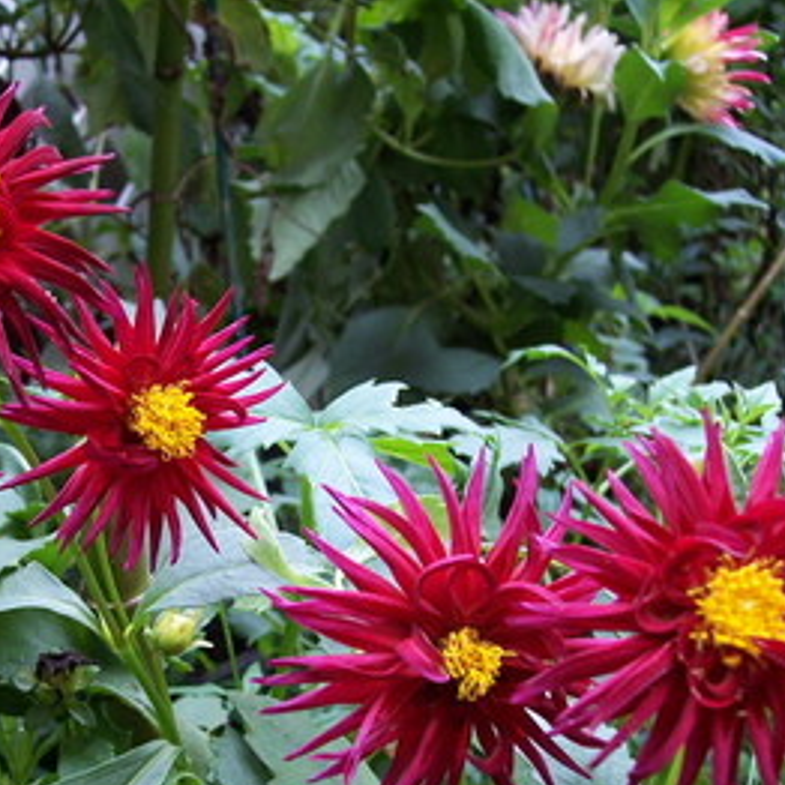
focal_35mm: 58
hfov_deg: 29.4
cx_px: 267
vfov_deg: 29.5
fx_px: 1488
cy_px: 482
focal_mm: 8
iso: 100
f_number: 3.4
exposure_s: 1/45
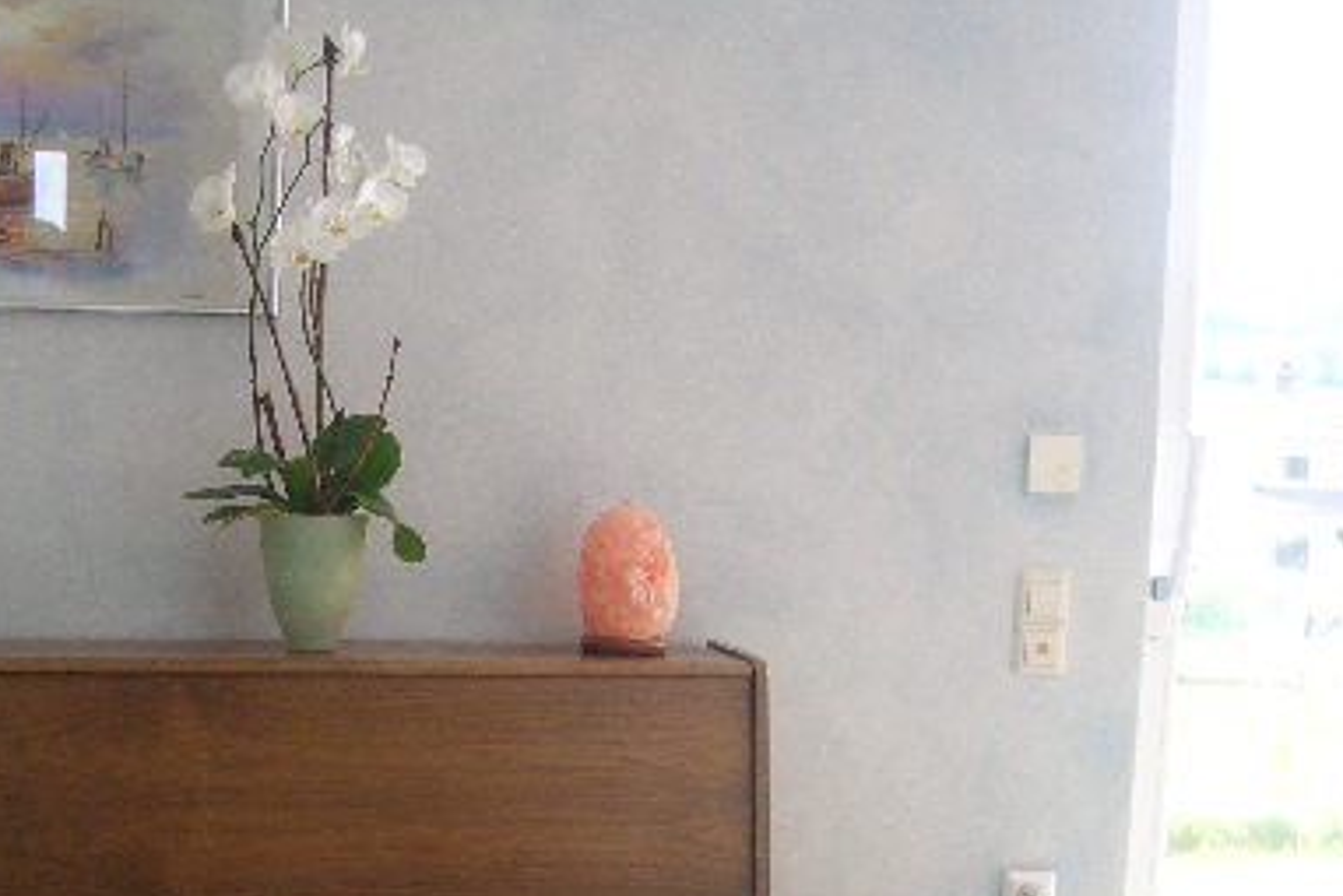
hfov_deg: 32.5
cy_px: 773
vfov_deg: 21.9
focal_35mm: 61
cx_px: 404
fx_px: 2276
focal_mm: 5.8
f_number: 2.6
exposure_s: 1/60
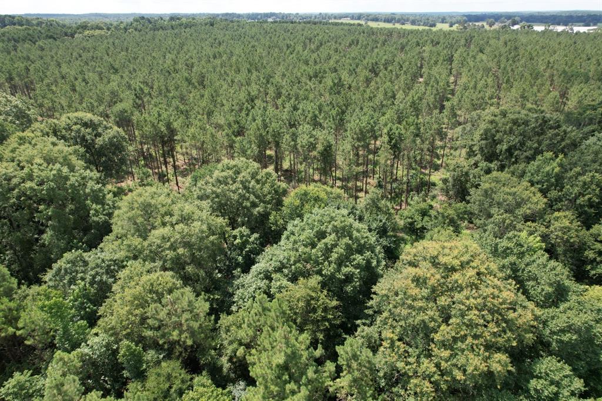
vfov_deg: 57.2
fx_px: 368
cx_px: 301
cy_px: 200
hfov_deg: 78.6
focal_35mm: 22
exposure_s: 1/1000
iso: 140
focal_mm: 8.38
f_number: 2.8
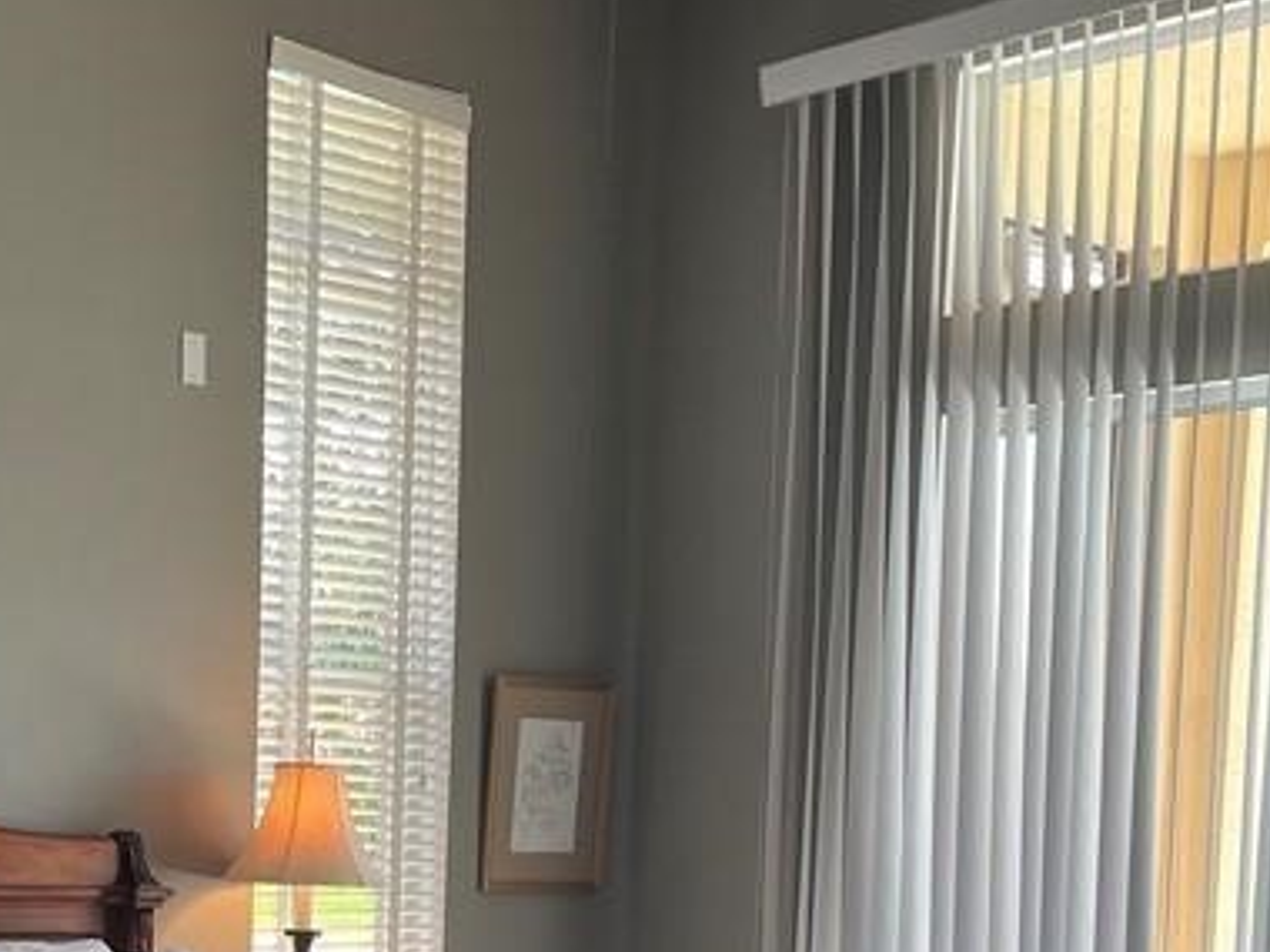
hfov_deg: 27.0
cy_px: 1096
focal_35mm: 70
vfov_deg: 19.9
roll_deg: -1.1
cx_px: 167
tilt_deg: -6.6
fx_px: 2568
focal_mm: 5.1
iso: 80
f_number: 1.6
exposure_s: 1/120
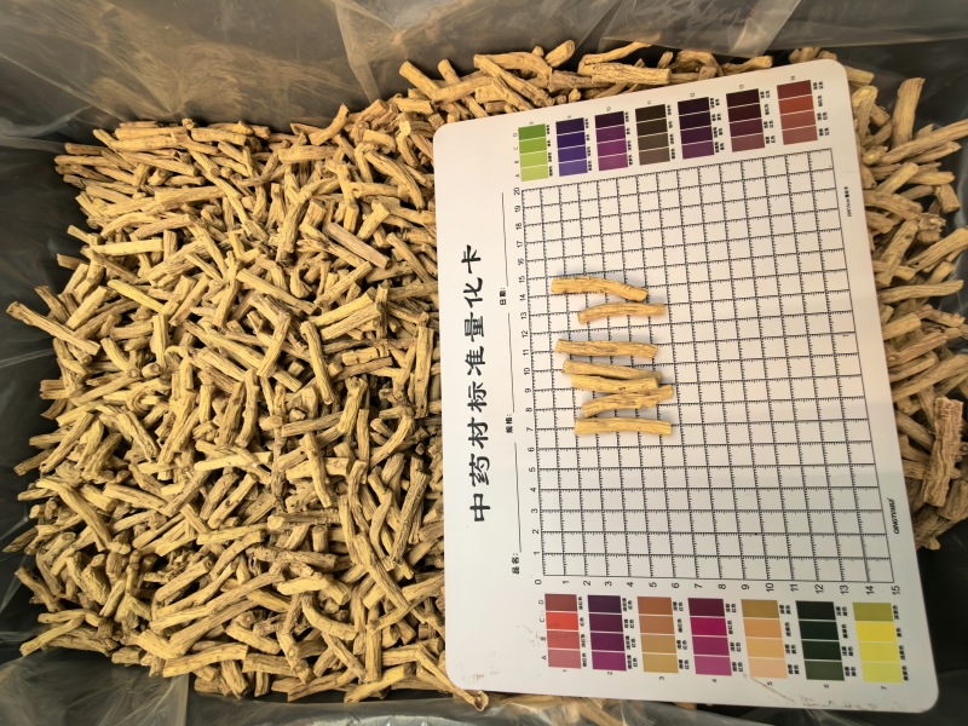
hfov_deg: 106.2
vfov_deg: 89.9
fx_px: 364
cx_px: 484
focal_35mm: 13
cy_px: 363
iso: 200
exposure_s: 3
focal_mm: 1.95
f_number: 2.2
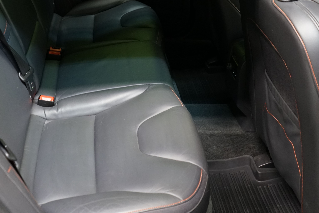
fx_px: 416
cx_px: 137
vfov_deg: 28.1
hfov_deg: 41.8
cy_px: 44
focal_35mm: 47
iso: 2000
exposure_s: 1/30
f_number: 3.5
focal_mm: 28
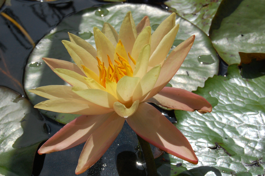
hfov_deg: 26.0
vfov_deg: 17.5
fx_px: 574
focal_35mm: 78
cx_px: 132
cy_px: 88
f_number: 18
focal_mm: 52
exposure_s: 1/1250
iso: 800
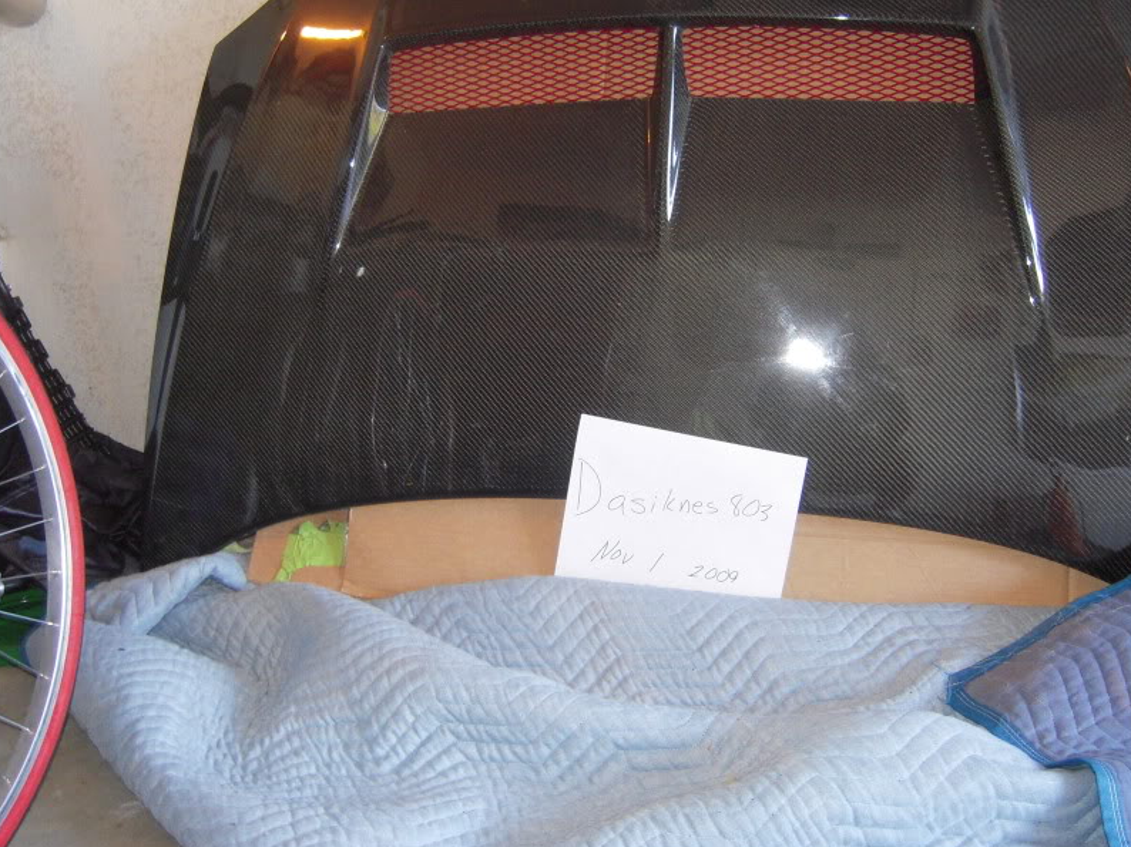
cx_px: 600
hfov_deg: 46.8
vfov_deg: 35.8
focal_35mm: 40
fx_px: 1307
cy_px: 352
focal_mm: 5.6
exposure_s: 1/25
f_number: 2.8
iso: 400
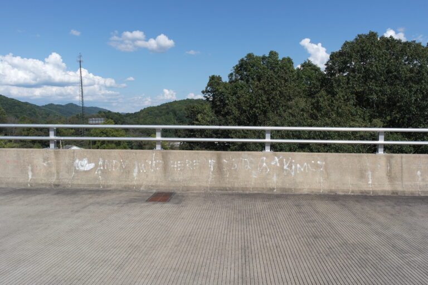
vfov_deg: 43.6
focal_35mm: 30
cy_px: 142
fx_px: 357
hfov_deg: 61.9
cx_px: 214
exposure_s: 1/400
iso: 100
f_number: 8
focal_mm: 20
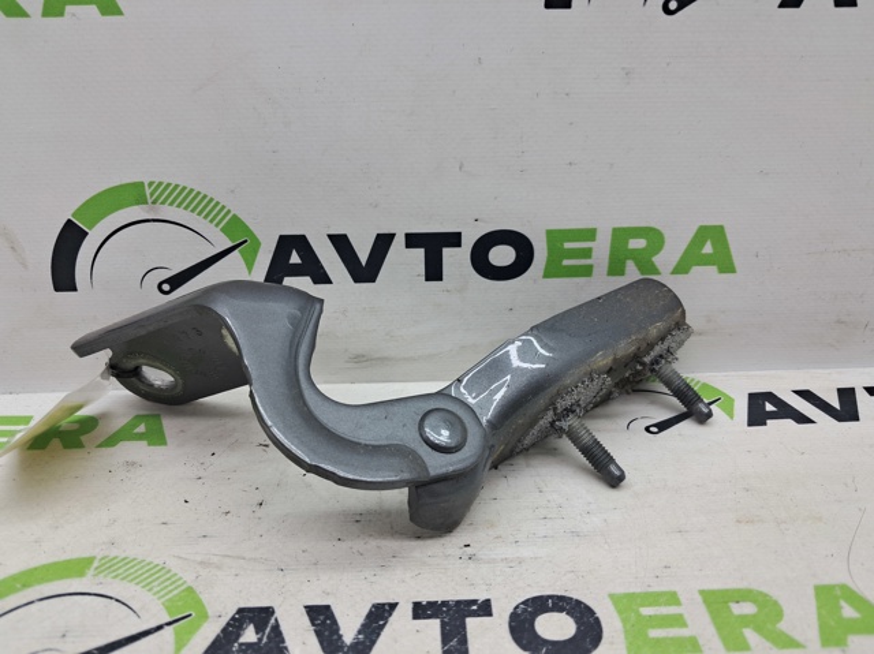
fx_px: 681
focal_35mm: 27
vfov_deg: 51.3
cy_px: 327
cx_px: 437
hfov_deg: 65.4
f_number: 1.8
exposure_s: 1/60
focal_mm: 4
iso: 50
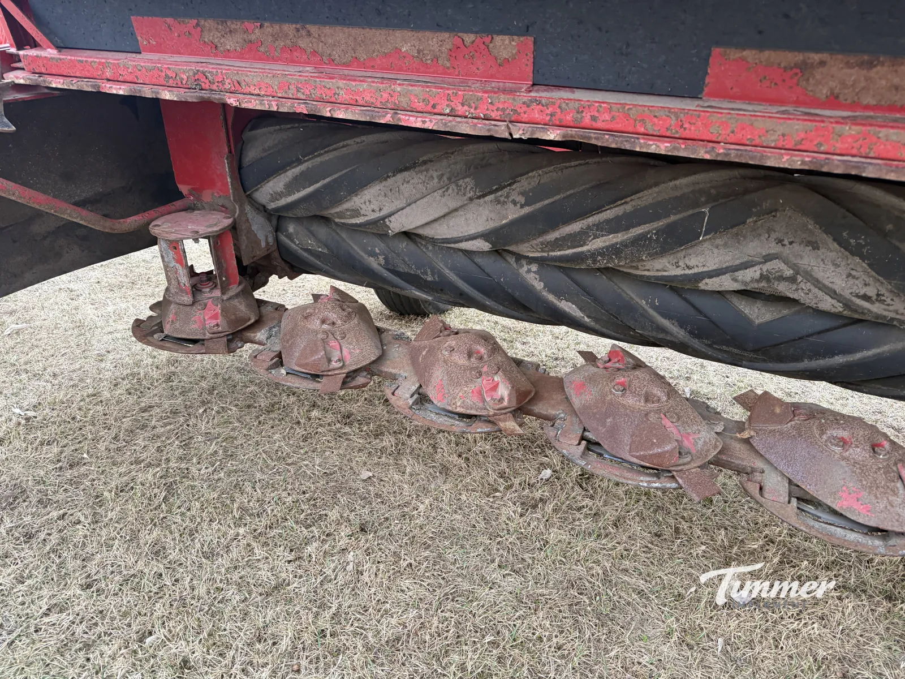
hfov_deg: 71.6
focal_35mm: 24
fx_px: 627
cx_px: 452
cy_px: 340
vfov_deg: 56.8
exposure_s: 1/121
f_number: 1.78
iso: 200
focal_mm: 6.76
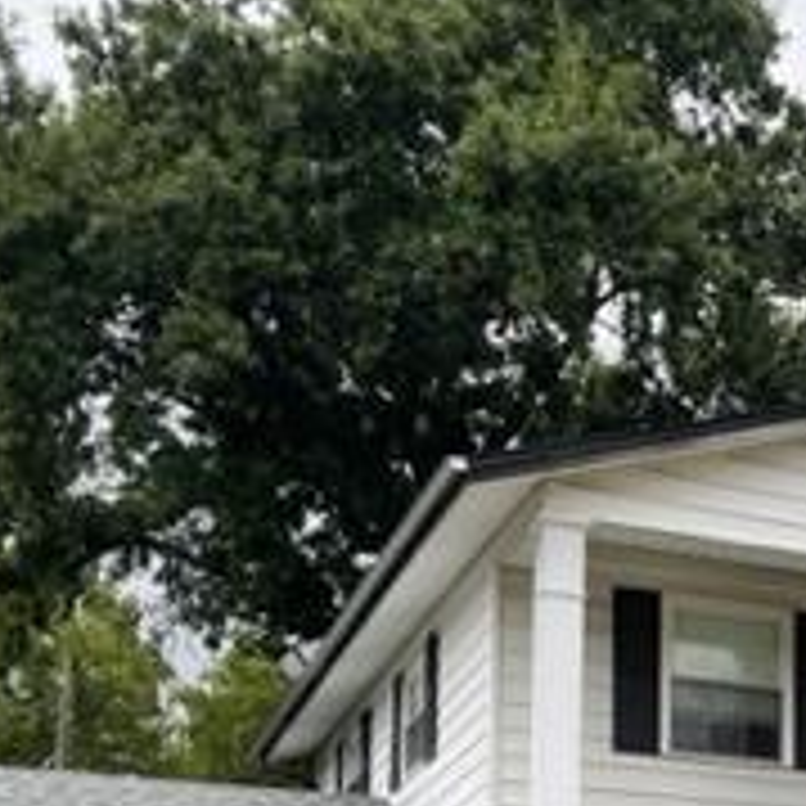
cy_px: 1063
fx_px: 2160
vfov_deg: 19.4
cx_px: 1022
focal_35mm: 82
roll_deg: -0.1
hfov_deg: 19.6
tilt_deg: +4.9
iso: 32
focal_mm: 4.2
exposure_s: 1/401
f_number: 1.6
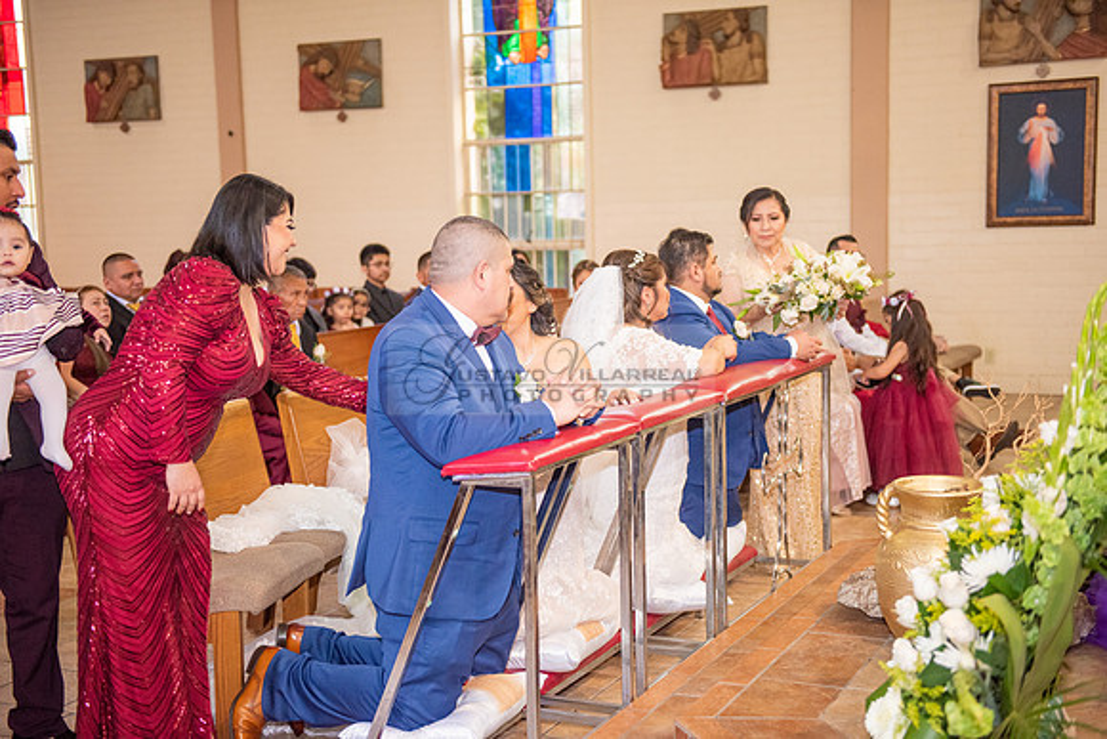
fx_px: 1538
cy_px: 370
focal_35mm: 50
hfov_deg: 39.6
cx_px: 554
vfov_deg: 27.0
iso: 2000
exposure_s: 1/160
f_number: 2.8
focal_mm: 50
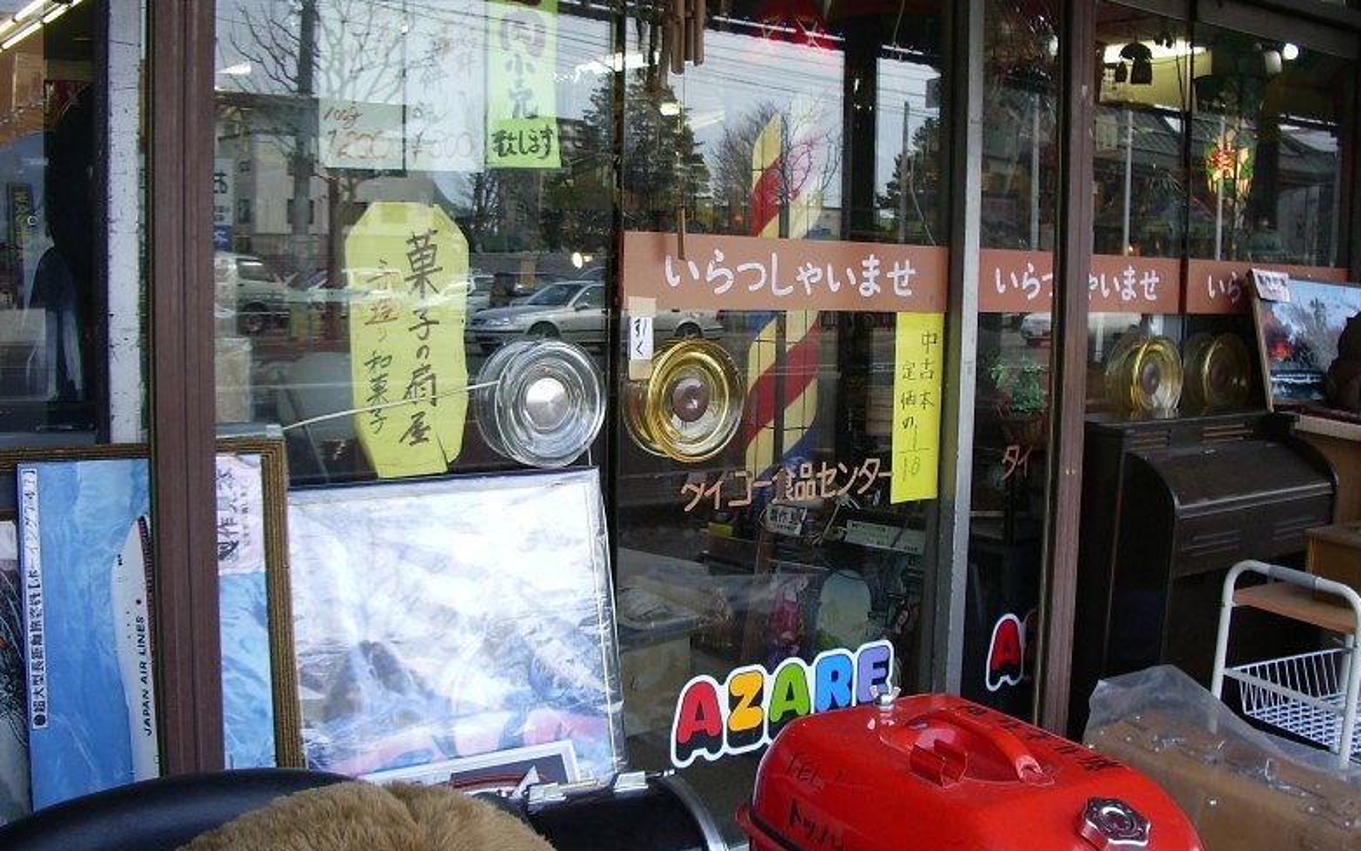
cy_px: 370
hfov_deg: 51.5
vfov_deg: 33.5
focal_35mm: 38
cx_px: 683
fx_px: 1409
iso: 80
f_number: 2.6
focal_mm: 5.8
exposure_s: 1/125
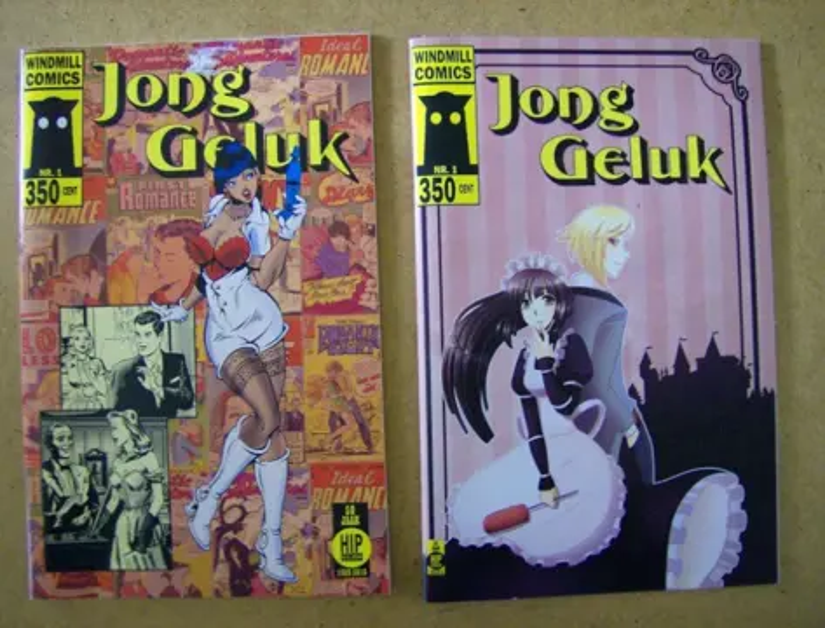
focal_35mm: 36
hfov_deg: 51.1
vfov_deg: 40.0
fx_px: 863
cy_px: 314
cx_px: 412
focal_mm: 6
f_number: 2.8
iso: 200
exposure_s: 1/18.5
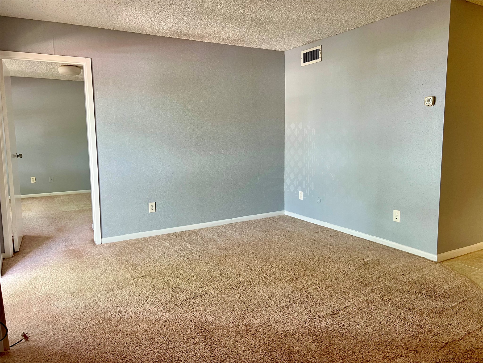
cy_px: 182
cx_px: 242
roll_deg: +0.6
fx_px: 363
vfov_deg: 53.1
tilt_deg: -7.7
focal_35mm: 26
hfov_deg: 67.3
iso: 250
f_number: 1.5
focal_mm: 5.7
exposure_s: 1/60
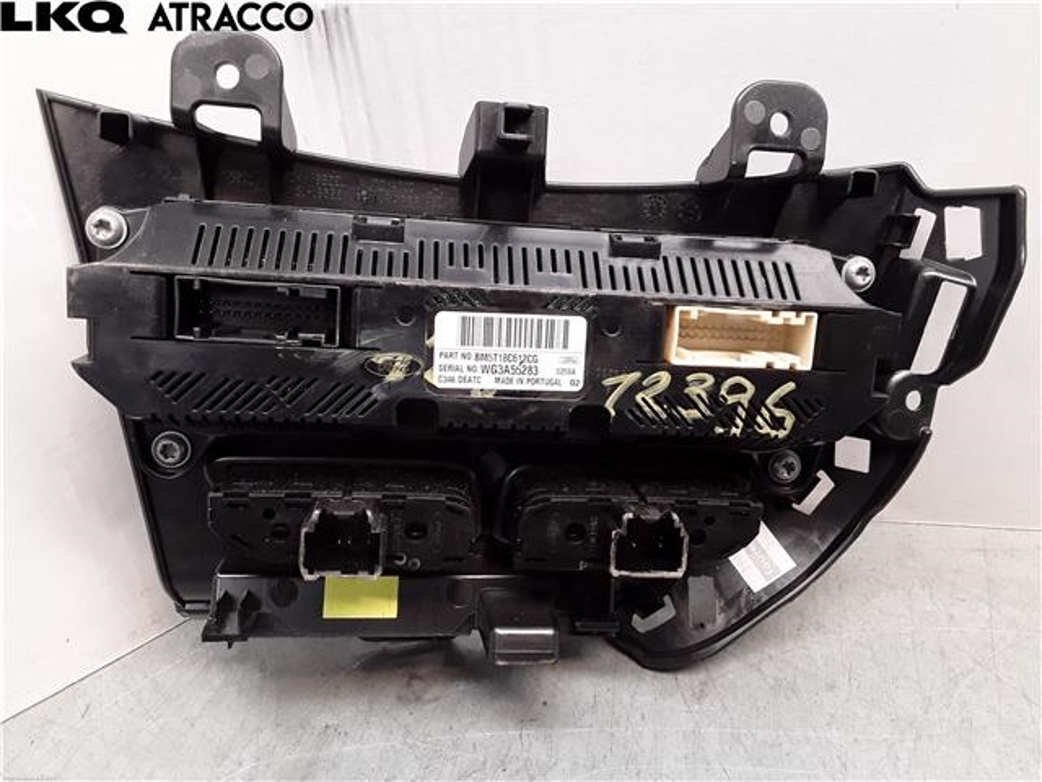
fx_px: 843
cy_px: 391
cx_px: 521
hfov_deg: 63.4
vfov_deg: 49.7
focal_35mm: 28
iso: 80
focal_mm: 2.91
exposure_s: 1/50
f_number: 1.9
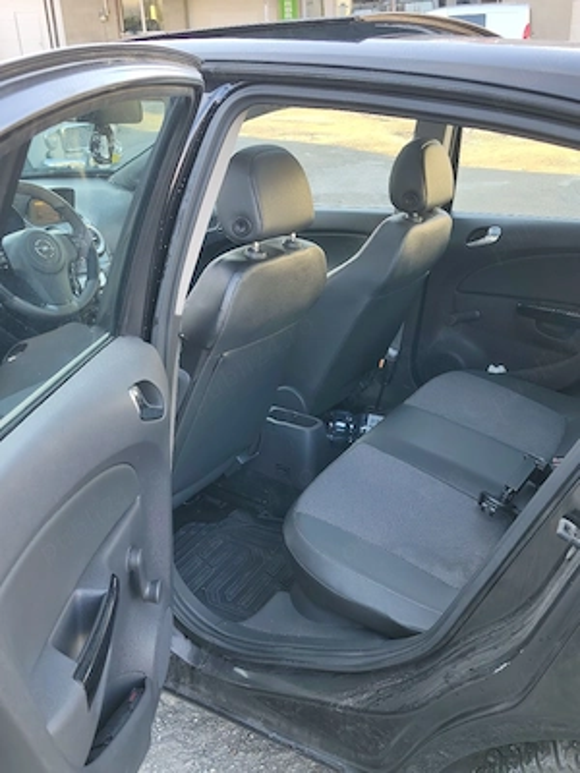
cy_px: 386
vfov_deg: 52.6
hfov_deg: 40.7
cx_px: 290
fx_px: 782
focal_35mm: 35
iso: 125
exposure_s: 1/87.7
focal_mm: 6.07
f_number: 1.7
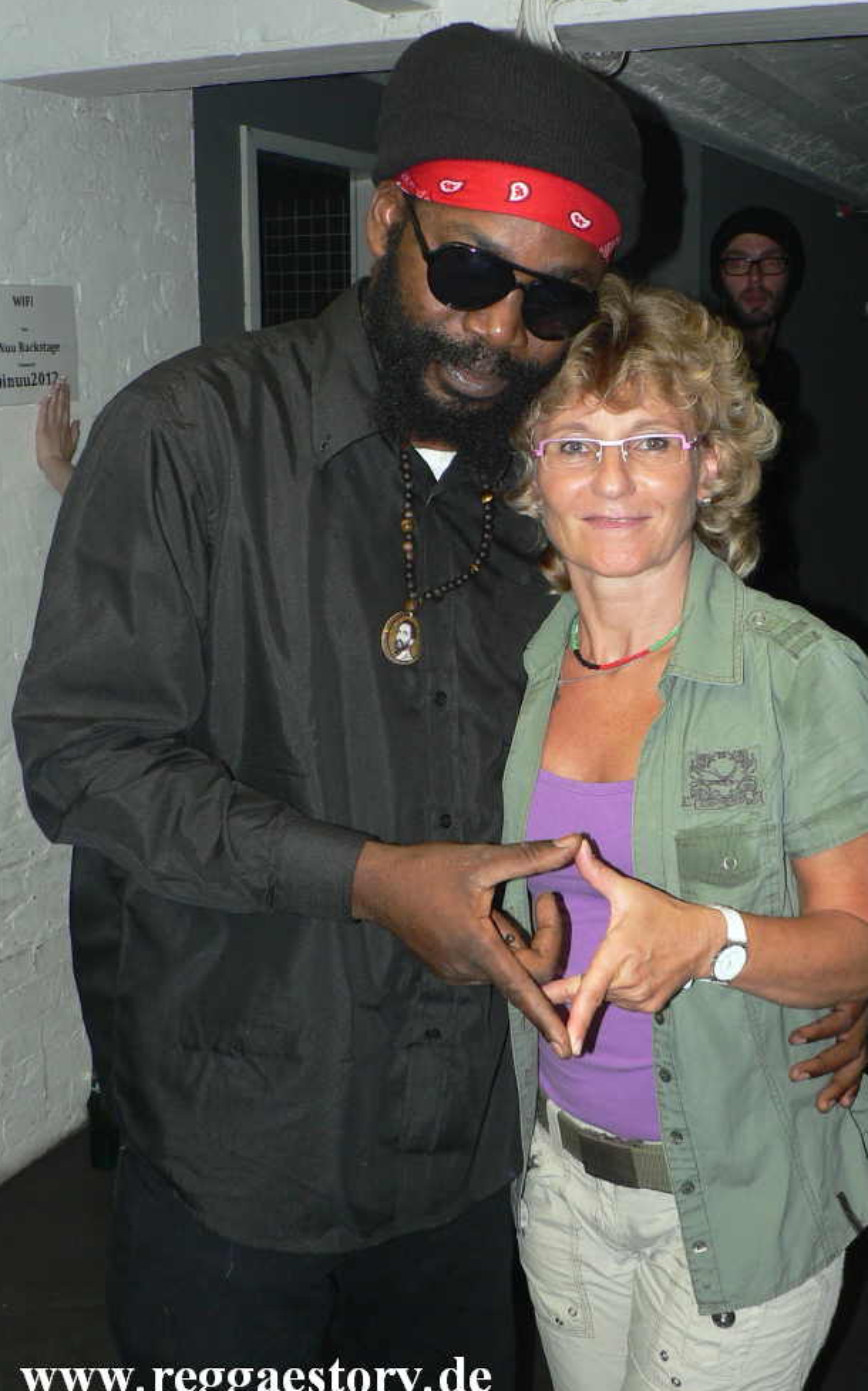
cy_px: 695
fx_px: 1439
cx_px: 526
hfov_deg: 33.4
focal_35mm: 38
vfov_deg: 51.6
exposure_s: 1/60
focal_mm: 6
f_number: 2.8
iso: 150
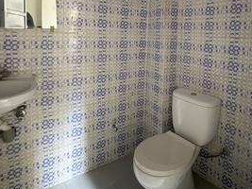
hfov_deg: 70.5
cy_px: 46
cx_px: 157
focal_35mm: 24
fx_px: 175
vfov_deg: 54.0
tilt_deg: -3.8
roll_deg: -1.3
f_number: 2.2
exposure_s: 1/33
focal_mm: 2.22
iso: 1000
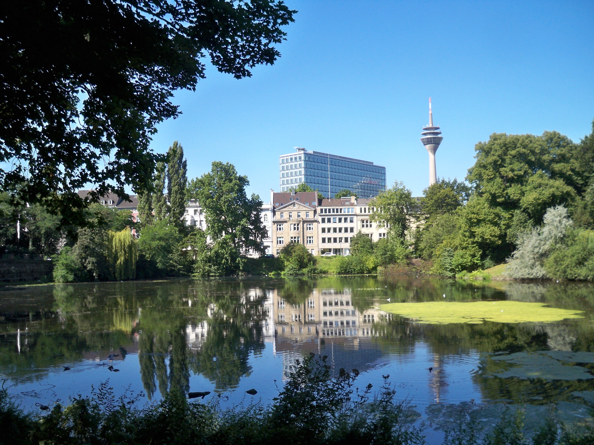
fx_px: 601
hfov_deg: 52.6
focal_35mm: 35
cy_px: 222
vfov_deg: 40.7
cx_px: 297
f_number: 3.1
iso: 64
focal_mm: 6.3
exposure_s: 1/500
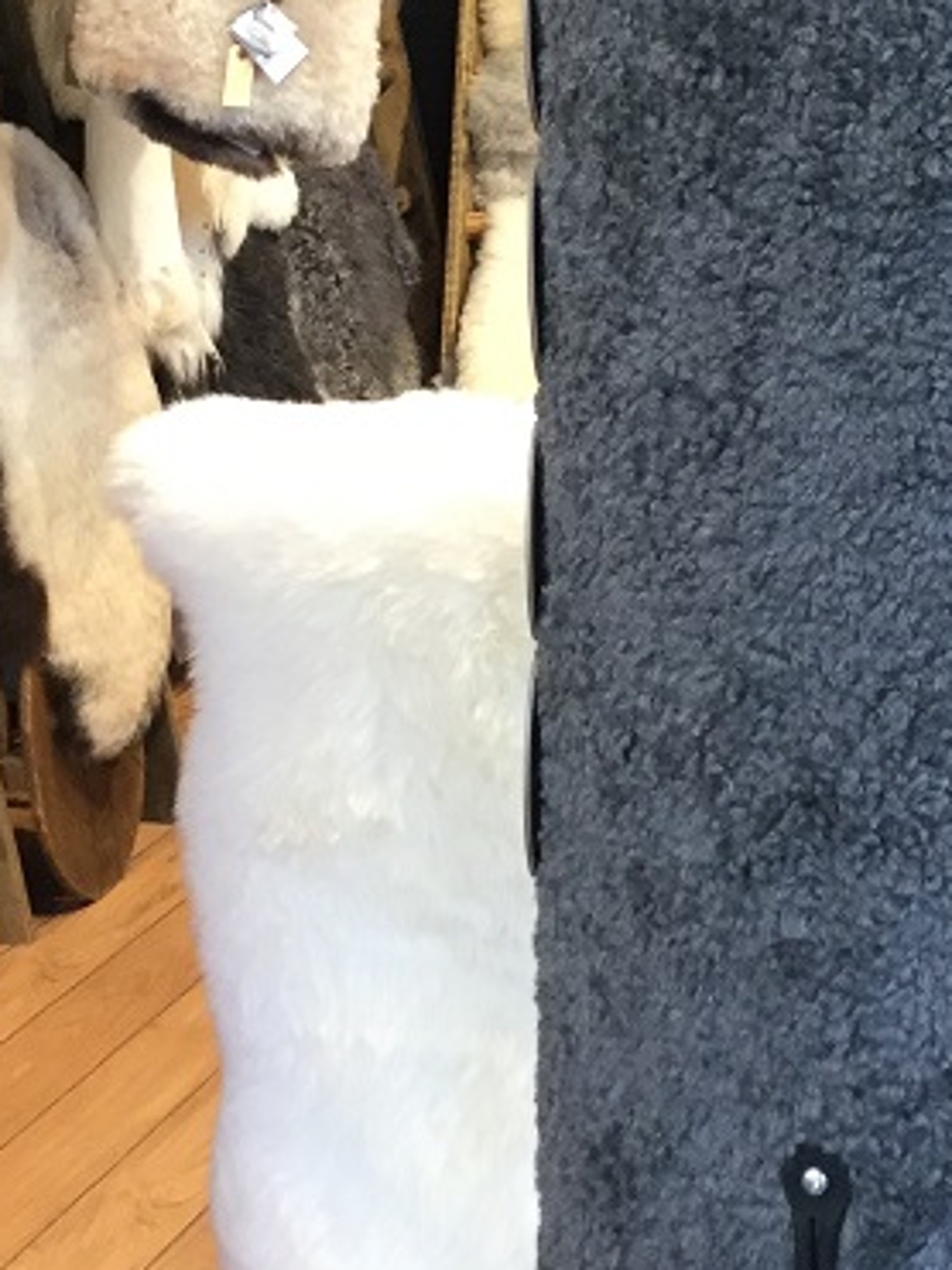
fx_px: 3375
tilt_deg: -5.2
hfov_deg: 15.9
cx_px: 765
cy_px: -45
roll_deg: -0.7
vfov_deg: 20.5
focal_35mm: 92
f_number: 2.4
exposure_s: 1/33
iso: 80
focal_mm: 3.3
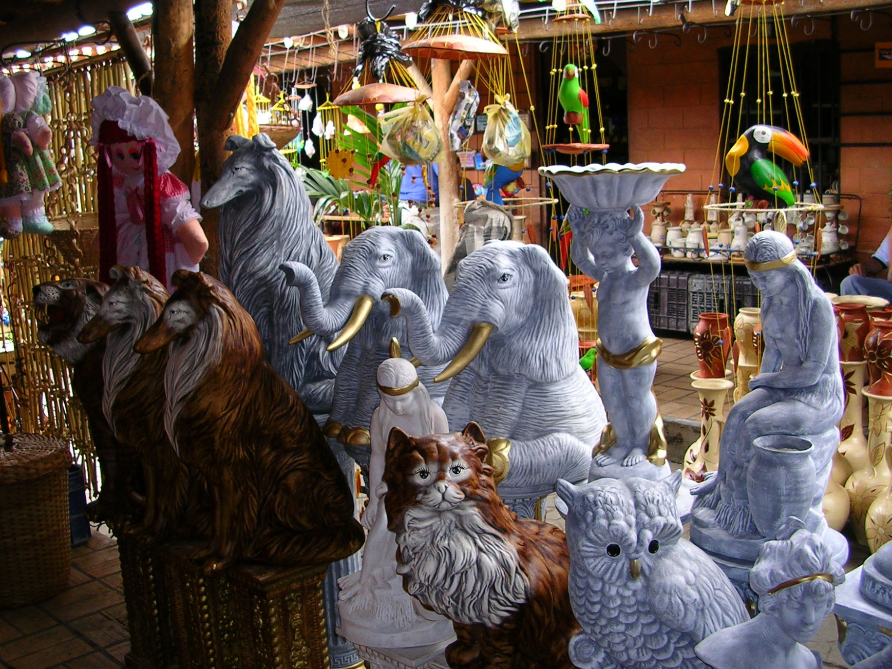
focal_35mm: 42
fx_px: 1082
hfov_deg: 44.8
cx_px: 427
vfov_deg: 34.3
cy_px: 366
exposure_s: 1/30
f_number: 2.8
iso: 50
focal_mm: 5.8
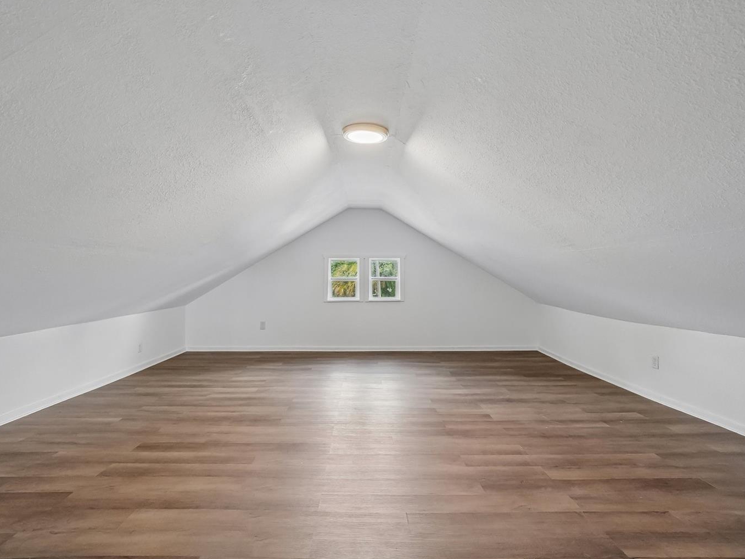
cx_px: 366
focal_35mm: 17
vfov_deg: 74.7
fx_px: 366
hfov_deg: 91.0
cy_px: 286
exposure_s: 1/30
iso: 1000
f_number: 8
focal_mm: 10
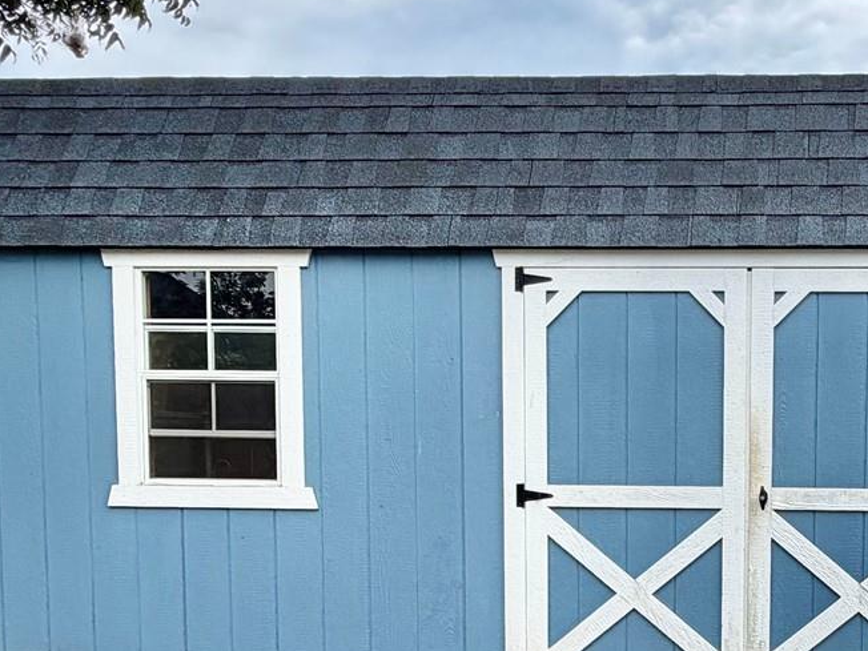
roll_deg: -0.4
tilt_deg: -4.4
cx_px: 775
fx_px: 1103
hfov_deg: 39.9
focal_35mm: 44
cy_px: 539
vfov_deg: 31.8
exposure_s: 1/770
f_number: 2.2
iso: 25
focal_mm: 2.22
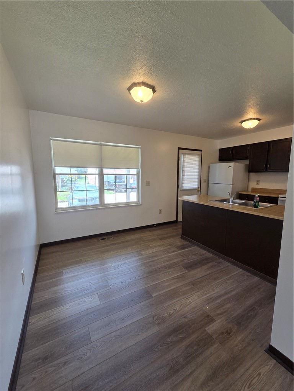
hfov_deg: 89.9
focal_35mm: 13
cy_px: 196
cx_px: 147
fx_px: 147
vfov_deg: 106.2
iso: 80
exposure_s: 1/120
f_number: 2.2
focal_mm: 2.2
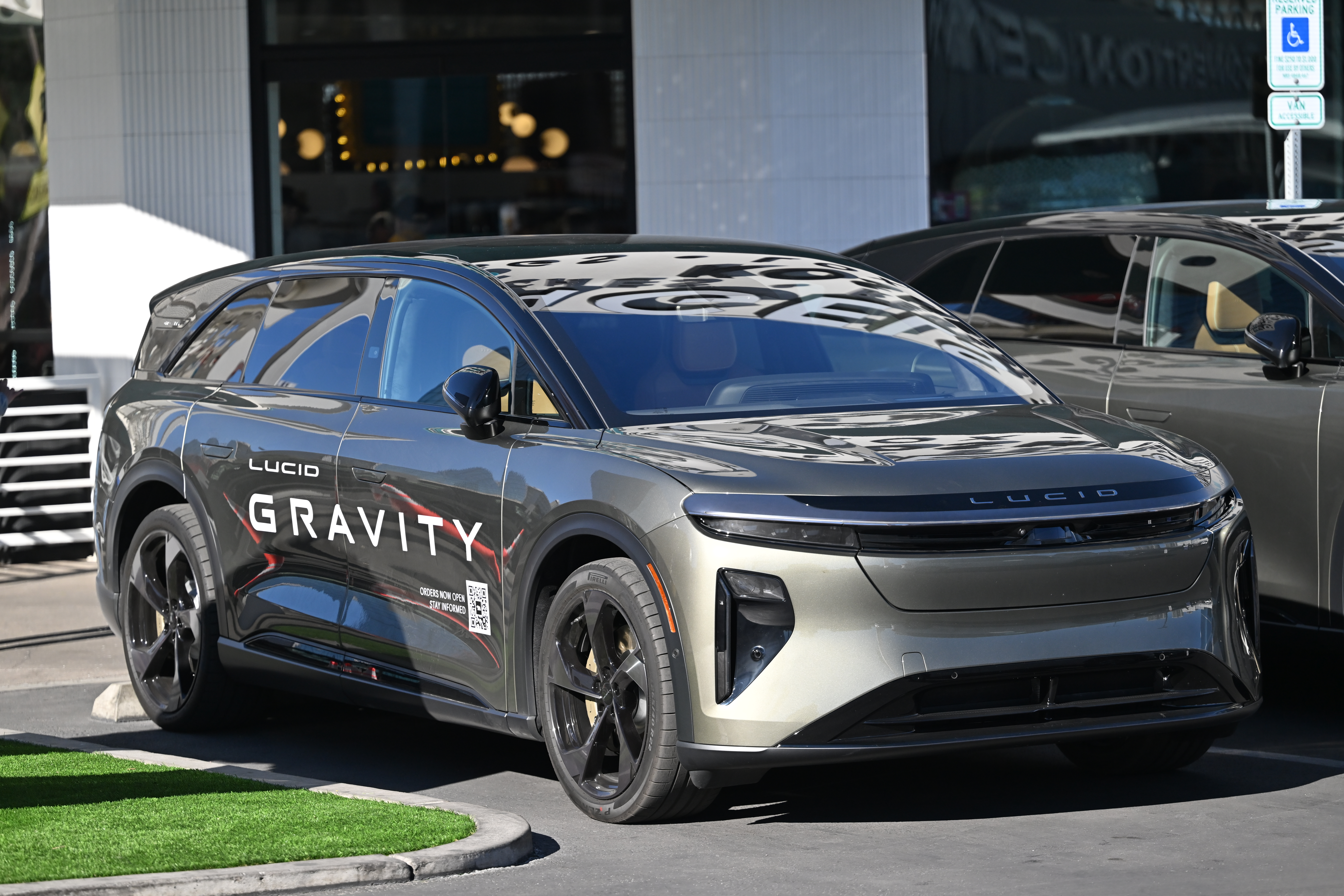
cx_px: 672
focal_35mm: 125
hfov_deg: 16.4
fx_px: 4666
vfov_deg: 11.0
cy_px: 448
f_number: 2.8
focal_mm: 125
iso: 400
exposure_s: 1/5000
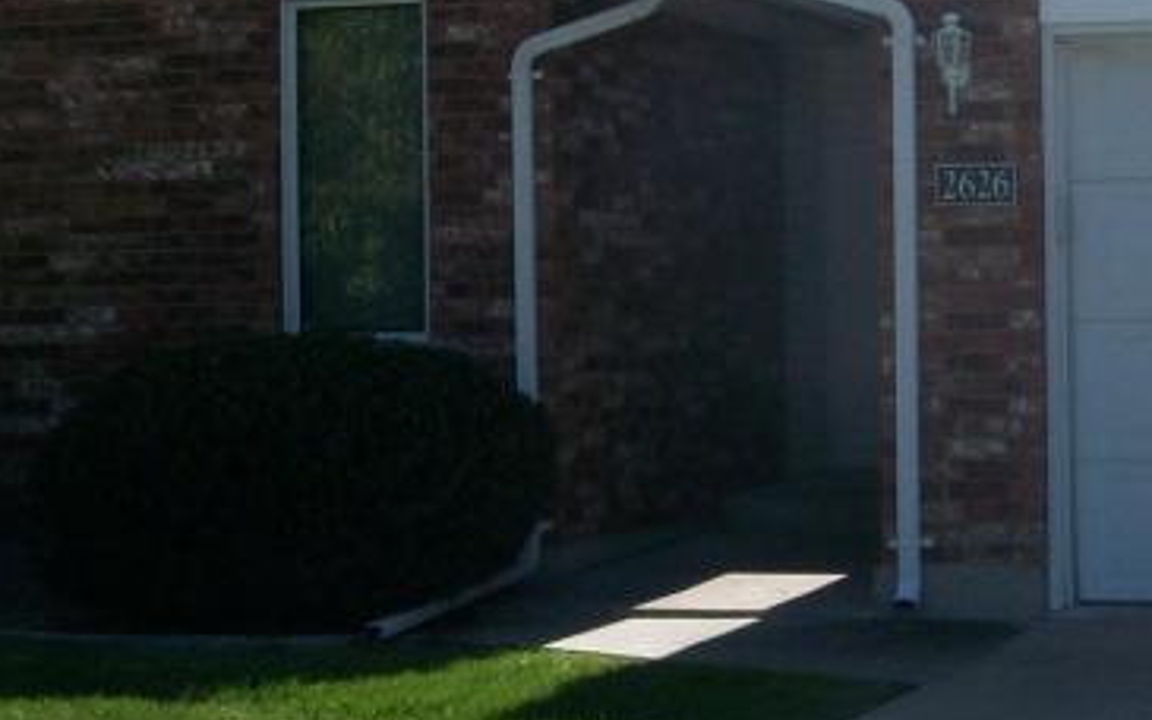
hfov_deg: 20.4
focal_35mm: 101
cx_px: 852
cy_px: 281
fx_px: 3170
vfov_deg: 12.9
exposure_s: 1/296
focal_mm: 5.7
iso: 64
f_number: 5.5
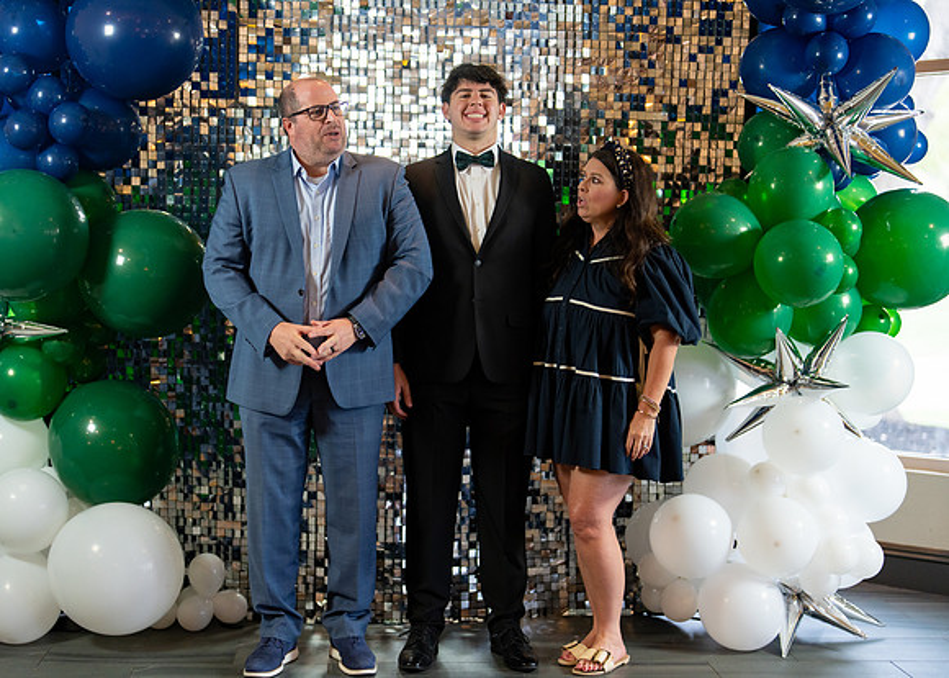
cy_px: 345
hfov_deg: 34.8
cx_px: 448
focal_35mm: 56
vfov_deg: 25.2
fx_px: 1513
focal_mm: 50
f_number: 1.2
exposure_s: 1/320
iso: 800
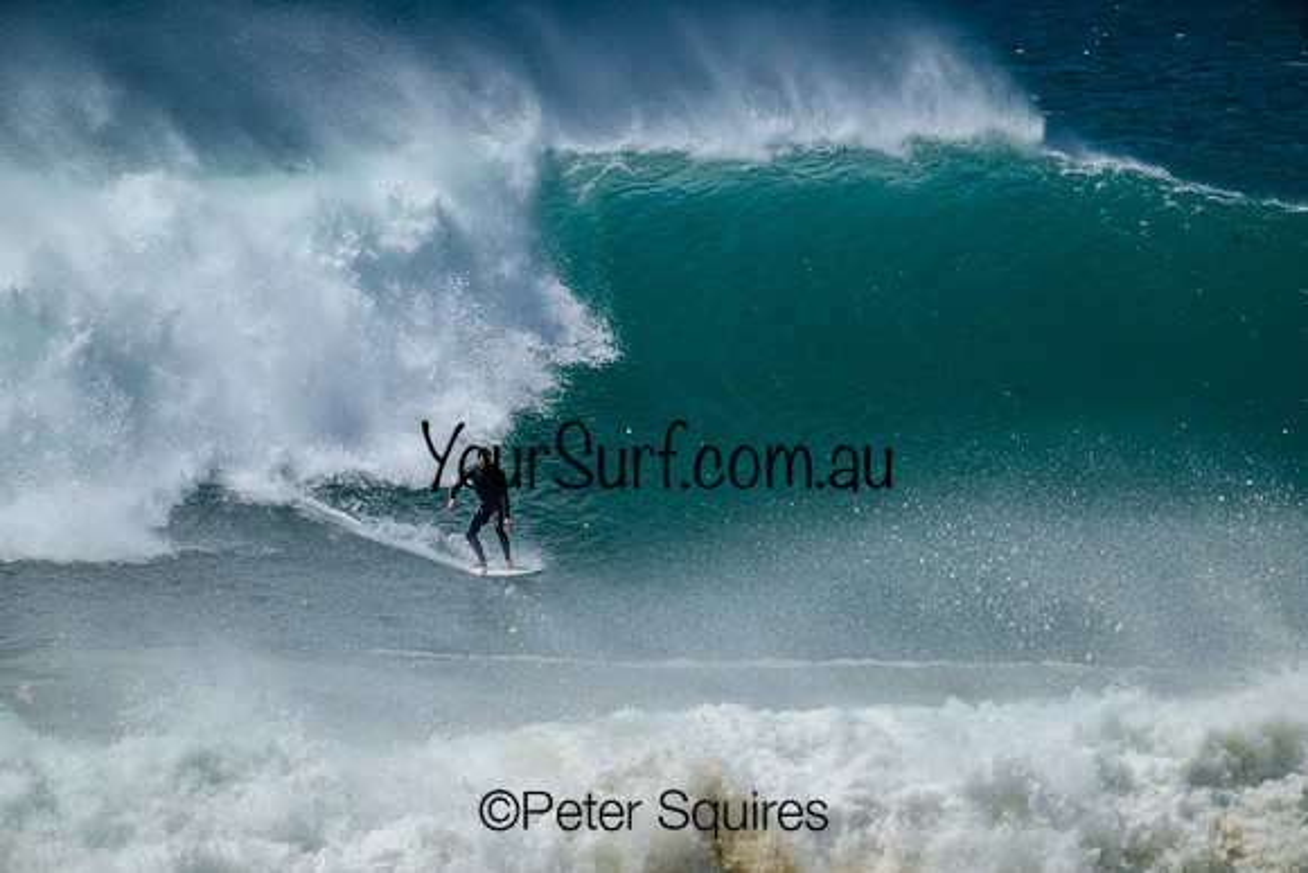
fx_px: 20350
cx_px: 654
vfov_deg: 2.5
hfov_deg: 3.7
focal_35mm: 560
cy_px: 436
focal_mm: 560
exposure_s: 1/2000
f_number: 8
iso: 720
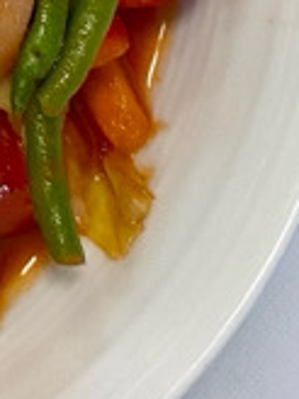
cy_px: -58
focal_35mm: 127
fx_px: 1463
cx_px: -328
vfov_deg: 15.1
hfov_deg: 10.6
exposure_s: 1/50
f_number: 1.8
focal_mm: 4.25
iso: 125
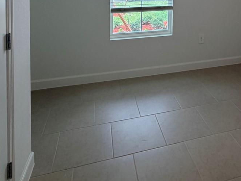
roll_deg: -0.1
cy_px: -24
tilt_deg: -3.1
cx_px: 174
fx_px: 237
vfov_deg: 35.0
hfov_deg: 52.1
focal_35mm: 34
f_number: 2.2
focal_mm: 2.22
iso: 125
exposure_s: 1/120
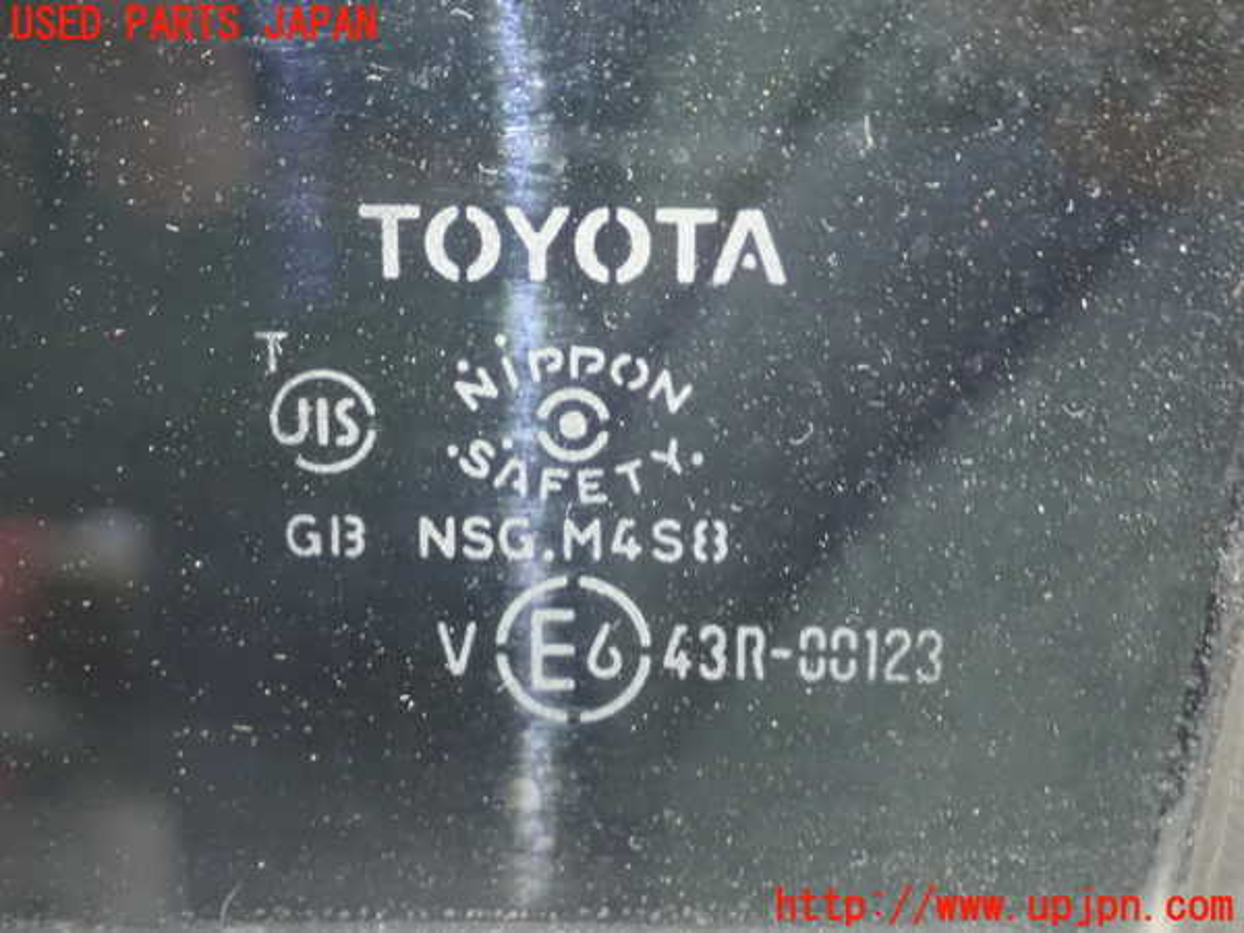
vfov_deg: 22.6
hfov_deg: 29.8
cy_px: 466
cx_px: 622
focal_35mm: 65
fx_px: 2336
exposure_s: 1/13
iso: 1600
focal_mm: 11.78
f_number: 3.8
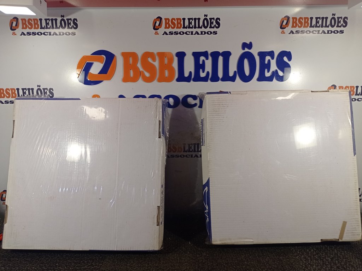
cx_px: 181
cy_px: 136
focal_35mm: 28
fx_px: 293
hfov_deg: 63.5
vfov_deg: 49.7
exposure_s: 1/215
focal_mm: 4.7
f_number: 1.79
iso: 101
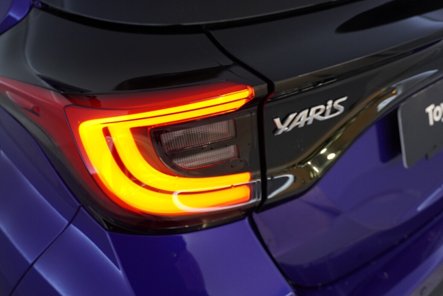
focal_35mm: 33
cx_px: 222
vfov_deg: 40.0
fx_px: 406
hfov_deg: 57.2
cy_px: 148
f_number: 4
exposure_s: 1/60
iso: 1250
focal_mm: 22
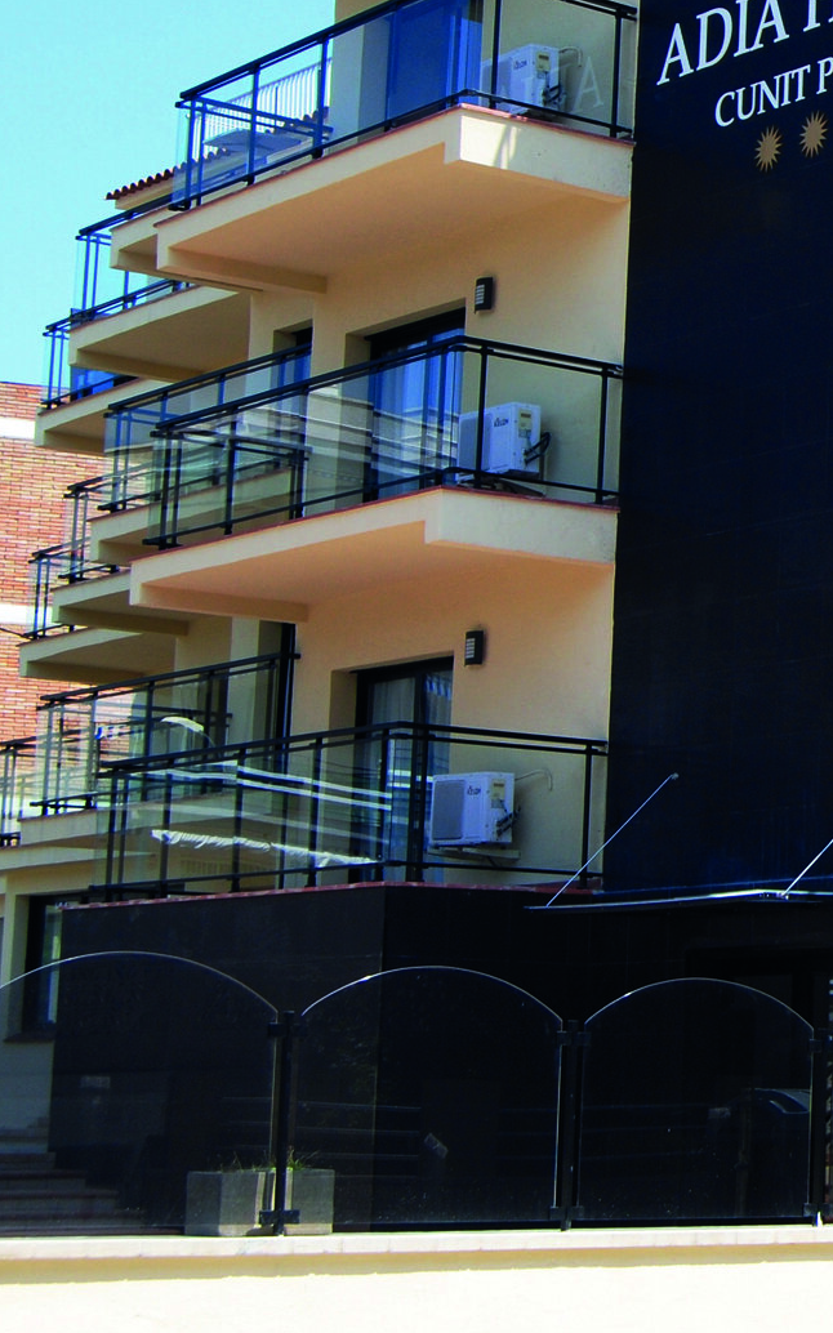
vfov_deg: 22.0
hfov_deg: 13.2
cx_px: 1212
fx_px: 3416
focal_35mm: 94
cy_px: 487
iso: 200
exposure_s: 1/250
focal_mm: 31
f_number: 10
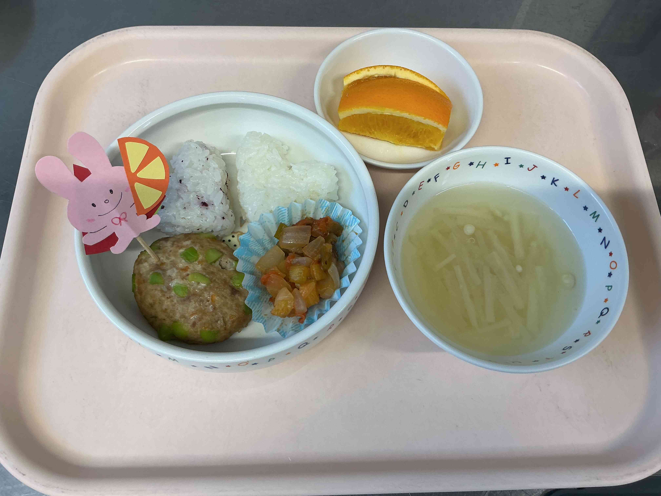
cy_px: 248
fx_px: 554
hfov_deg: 61.7
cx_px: 330
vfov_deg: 48.2
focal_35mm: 29
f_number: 1.8
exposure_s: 1/120
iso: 40
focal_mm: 3
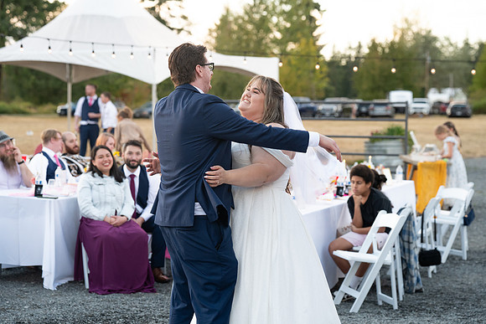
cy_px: 162
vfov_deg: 16.3
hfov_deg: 24.2
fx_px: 1134
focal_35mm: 84
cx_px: 243
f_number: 4
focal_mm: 84
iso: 1600
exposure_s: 1/500
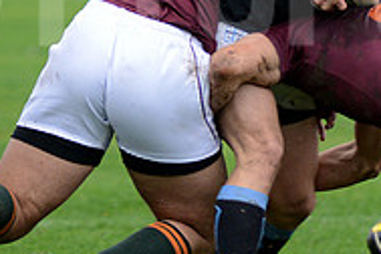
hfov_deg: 2.6
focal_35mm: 798
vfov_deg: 1.7
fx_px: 8445
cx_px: 202
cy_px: -23
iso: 1250
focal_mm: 260
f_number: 4
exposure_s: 1/500
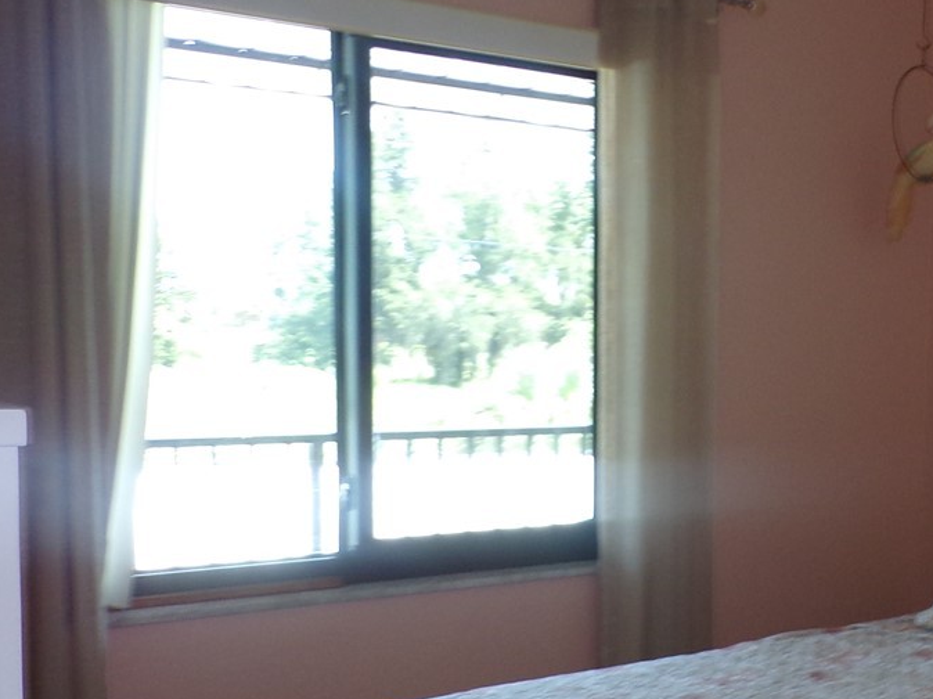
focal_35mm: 57
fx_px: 1536
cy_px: 454
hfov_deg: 31.6
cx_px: 903
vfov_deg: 25.5
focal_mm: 4.3
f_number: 3
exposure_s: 1/34
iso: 106
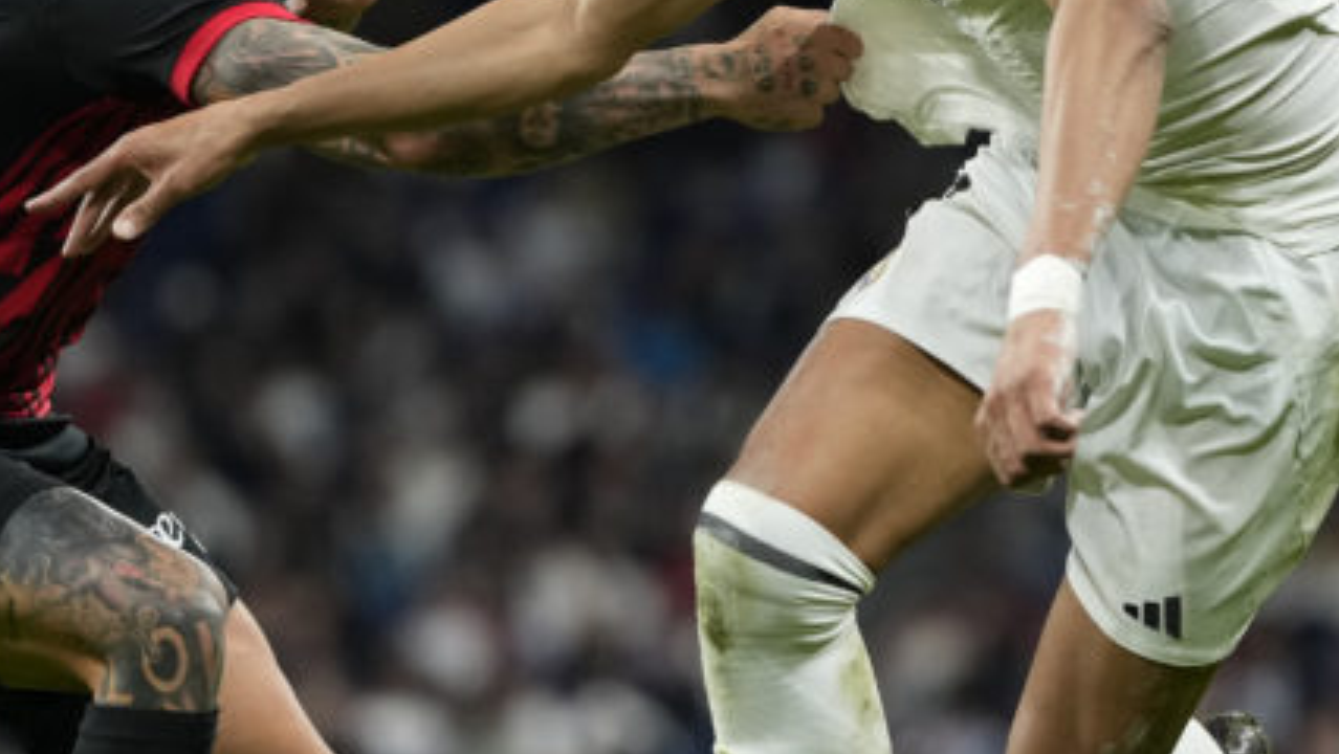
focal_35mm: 466
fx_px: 16552
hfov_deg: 4.6
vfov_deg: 2.6
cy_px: 350
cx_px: 688
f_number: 2.8
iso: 2000
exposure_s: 1/2000
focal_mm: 185
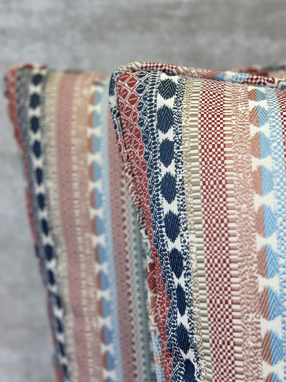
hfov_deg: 28.0
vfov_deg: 36.8
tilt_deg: -14.9
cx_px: 147
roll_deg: +1.1
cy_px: 206
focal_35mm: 52
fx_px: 573
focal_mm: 6.86
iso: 80
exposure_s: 1/193
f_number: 1.78
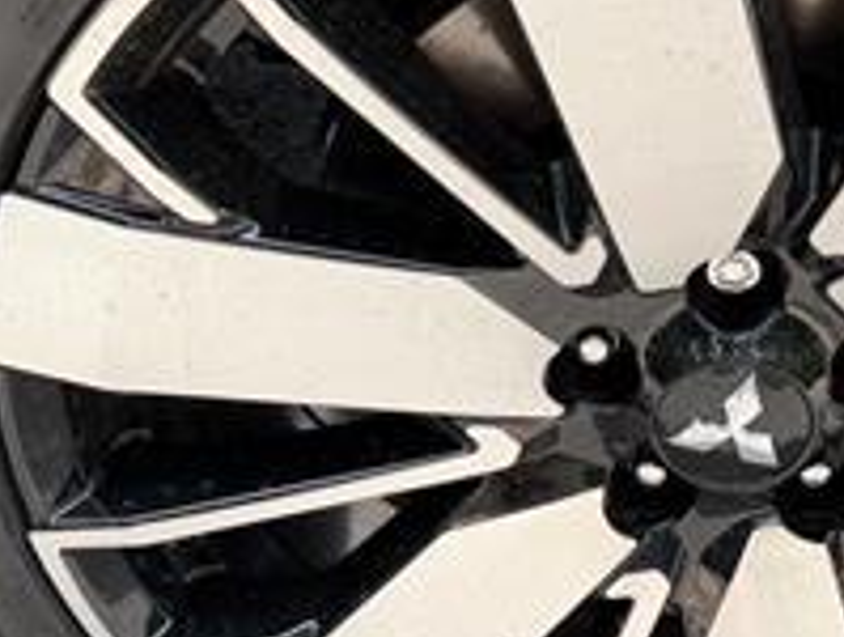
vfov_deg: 19.2
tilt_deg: -35.6
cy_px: 395
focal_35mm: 77
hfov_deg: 24.9
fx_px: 1881
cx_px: 666
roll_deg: +2.2
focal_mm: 6.76
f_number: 1.78
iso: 80
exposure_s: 1/649
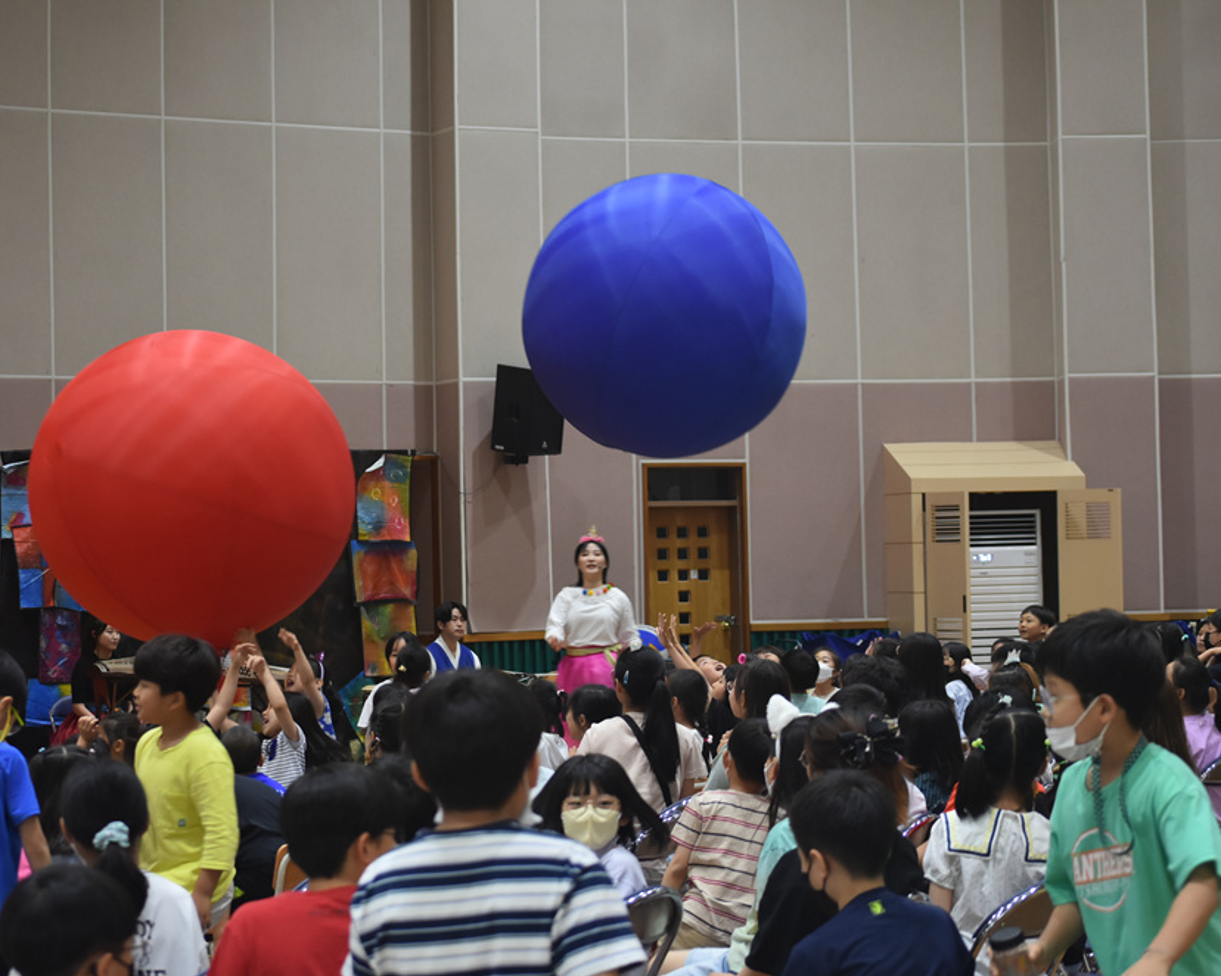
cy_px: 490
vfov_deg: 16.4
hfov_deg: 20.5
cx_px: 521
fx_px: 3380
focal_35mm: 94
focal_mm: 55
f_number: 4.5
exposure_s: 1/80
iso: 800
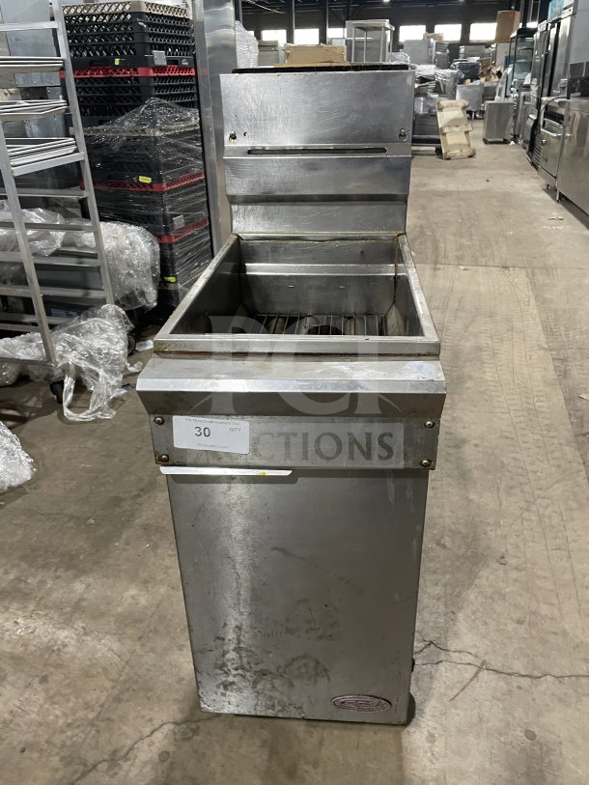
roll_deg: +0.4
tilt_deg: -25.2
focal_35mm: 26
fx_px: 590
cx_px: 294
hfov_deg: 53.1
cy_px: 392
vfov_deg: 67.3
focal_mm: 4.2
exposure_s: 1/60
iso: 200
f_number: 1.6
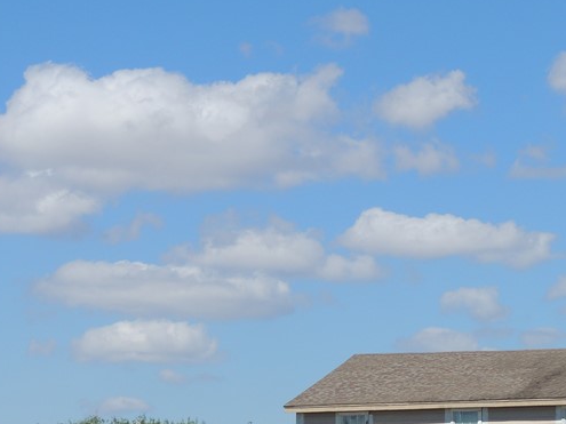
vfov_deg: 8.4
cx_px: 515
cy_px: 259
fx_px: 2877
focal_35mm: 176
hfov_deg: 11.2
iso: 100
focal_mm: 15.1
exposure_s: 1/1250
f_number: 4
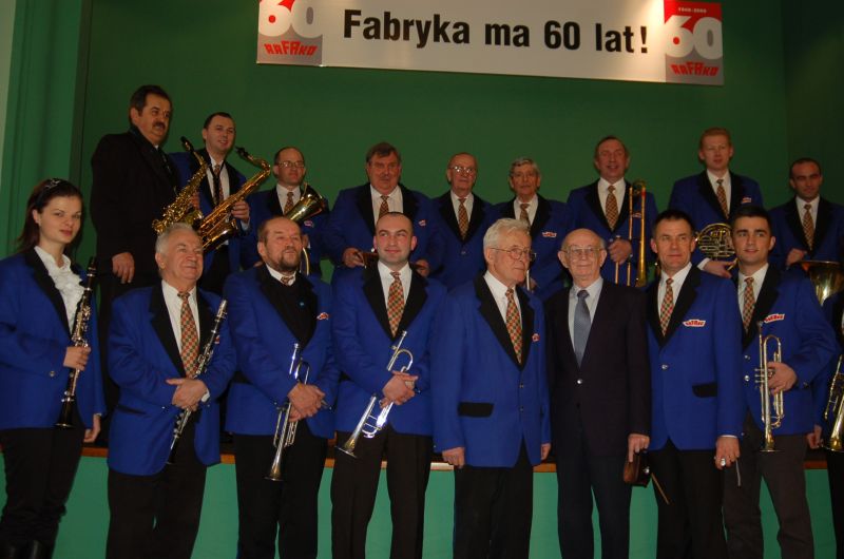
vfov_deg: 31.8
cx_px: 422
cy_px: 280
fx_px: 983
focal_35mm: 42
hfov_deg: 46.5
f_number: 3.3
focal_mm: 28
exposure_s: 1/60
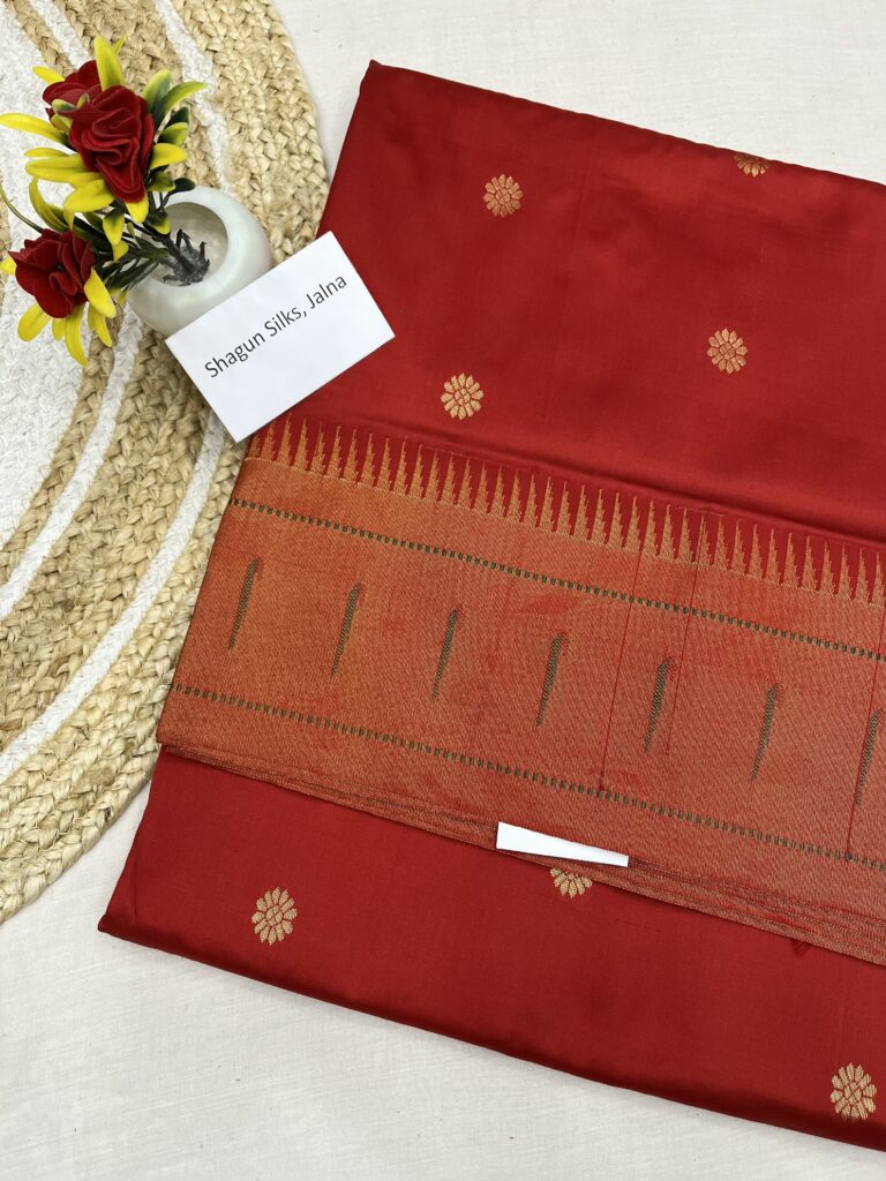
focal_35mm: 26
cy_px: 590
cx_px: 443
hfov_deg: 53.1
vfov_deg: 67.3
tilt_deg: -75.9
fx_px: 887
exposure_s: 1/100
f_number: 1.6
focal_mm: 5.1
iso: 80
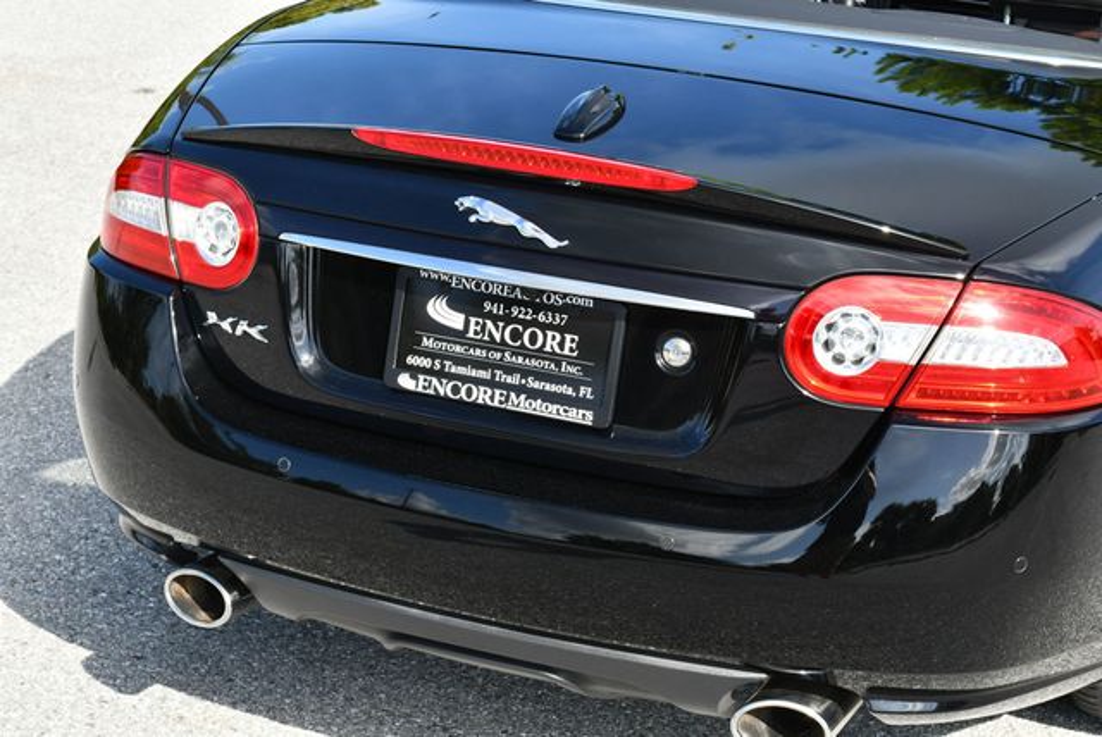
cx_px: 551
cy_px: 368
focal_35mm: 72
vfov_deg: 19.0
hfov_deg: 28.0
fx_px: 2206
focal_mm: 36
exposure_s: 1/250
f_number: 8
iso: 200
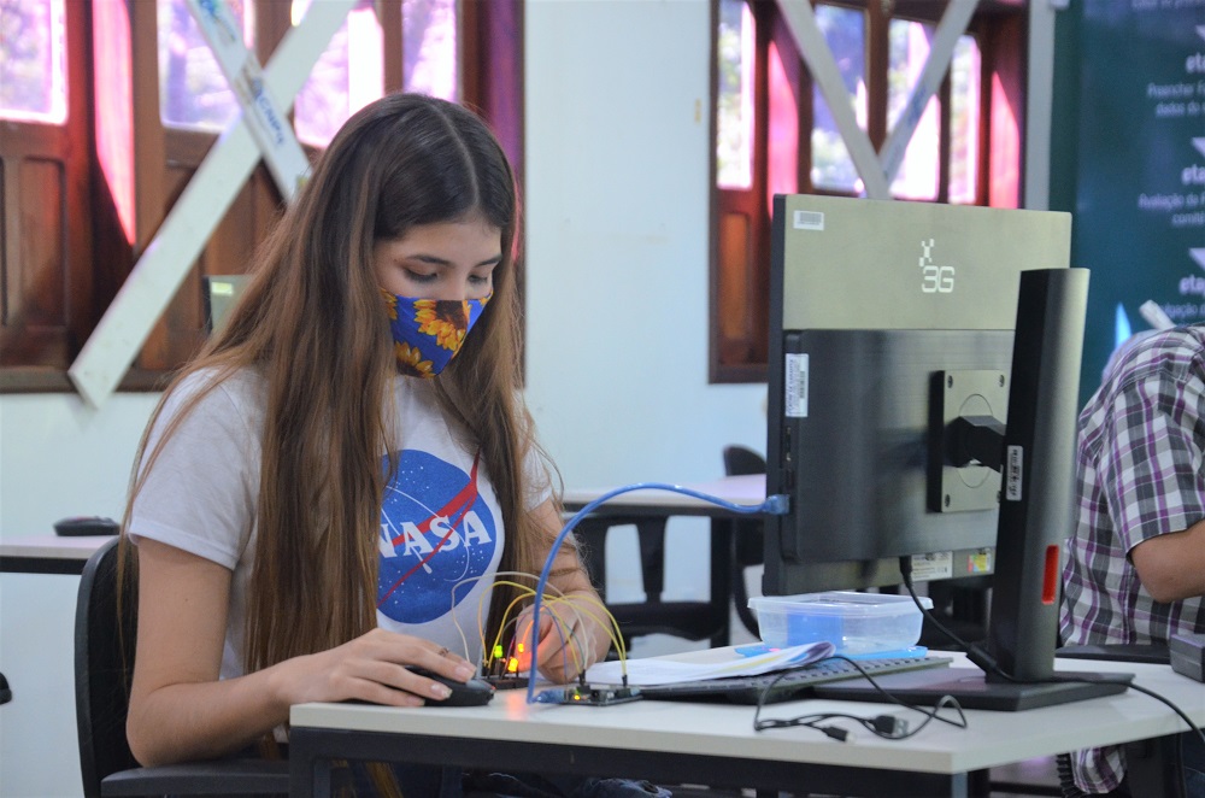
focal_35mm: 112
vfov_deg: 12.1
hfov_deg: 18.2
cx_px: 602
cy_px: 399
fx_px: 3757
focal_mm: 75
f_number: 5.3
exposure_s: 1/30
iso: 1600
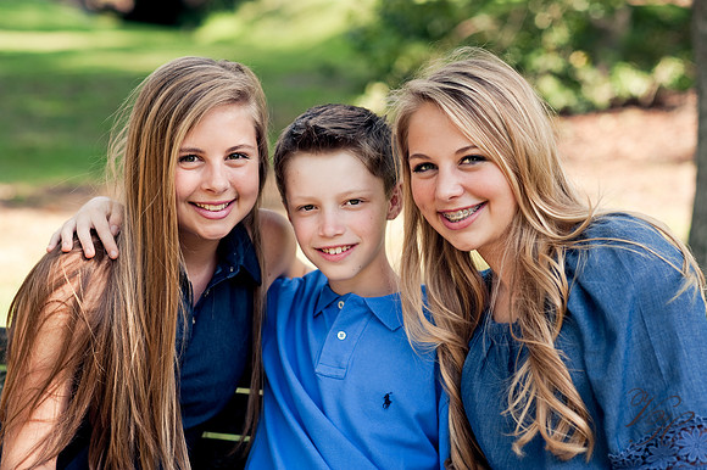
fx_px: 1668
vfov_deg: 16.1
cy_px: 235
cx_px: 354
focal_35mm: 85
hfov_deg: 23.9
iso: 200
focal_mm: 85
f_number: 3.5
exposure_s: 1/320
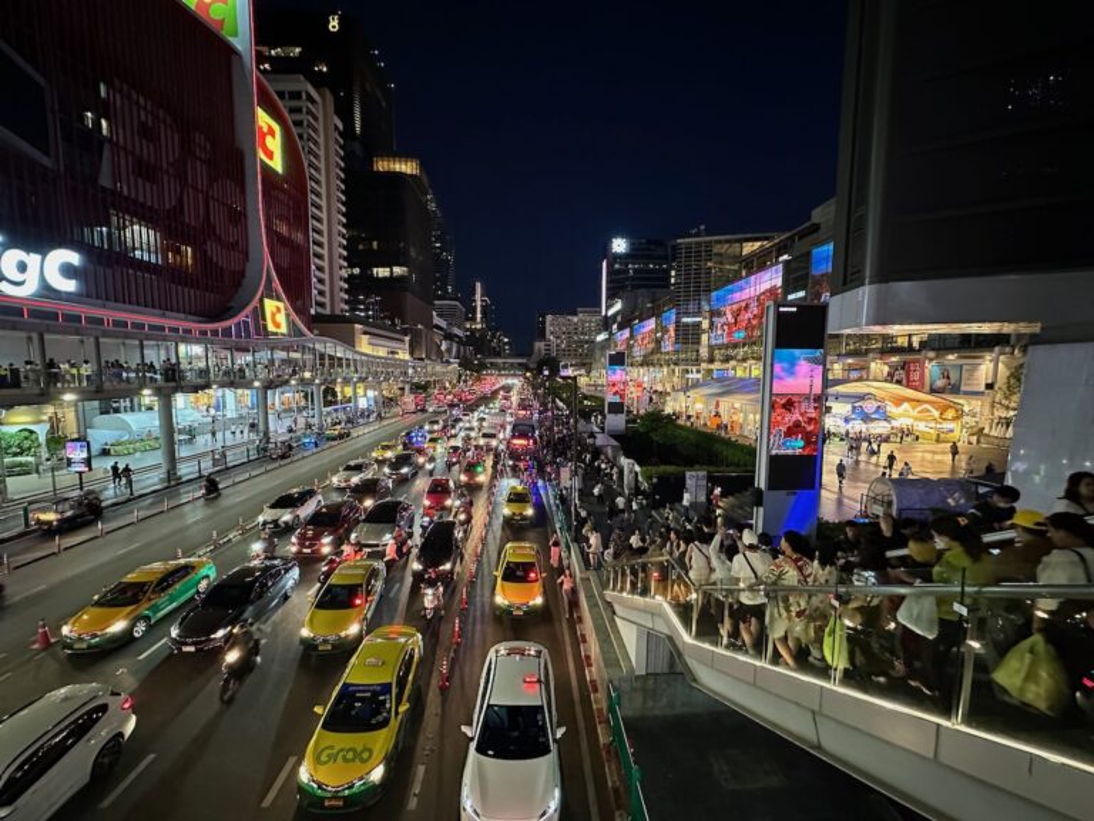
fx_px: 442
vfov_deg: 85.7
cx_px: 547
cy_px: 410
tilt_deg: -5.0
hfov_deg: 102.1
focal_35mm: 14
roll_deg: -0.2
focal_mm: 2.22
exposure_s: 1/40
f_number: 2.2
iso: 1000
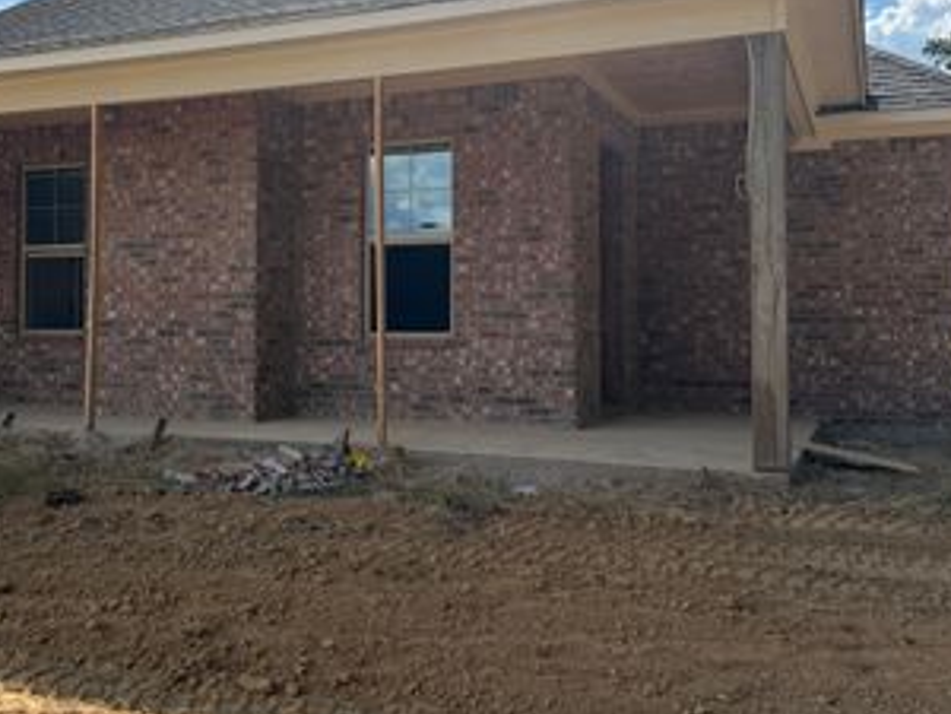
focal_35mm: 40
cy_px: 274
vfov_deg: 35.8
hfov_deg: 46.0
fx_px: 1099
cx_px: 314
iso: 125
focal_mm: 6.76
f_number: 1.78
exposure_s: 1/7353
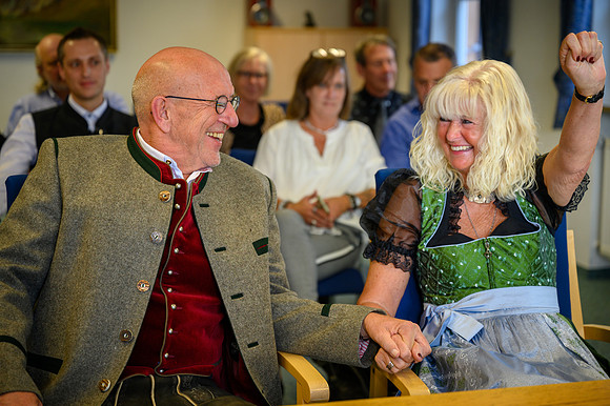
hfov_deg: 28.9
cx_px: 305
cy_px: 203
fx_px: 1185
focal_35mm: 70
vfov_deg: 19.4
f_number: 3.2
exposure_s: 1/200
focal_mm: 70
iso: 500
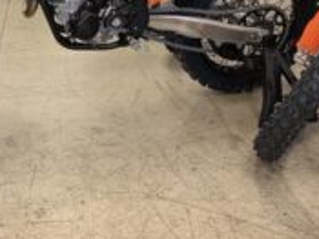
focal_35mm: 55
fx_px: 506
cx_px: 84
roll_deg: +1.5
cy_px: -22
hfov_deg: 34.3
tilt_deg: -9.5
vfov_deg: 24.8
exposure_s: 1/120
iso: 160
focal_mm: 6.76
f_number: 1.78
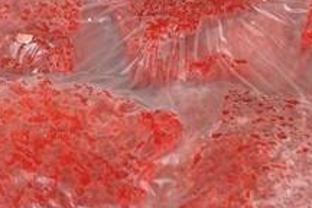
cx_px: 134
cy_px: -47
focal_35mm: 128
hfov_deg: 16.0
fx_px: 1109
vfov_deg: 10.5
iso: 800
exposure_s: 1/60
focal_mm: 24
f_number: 4
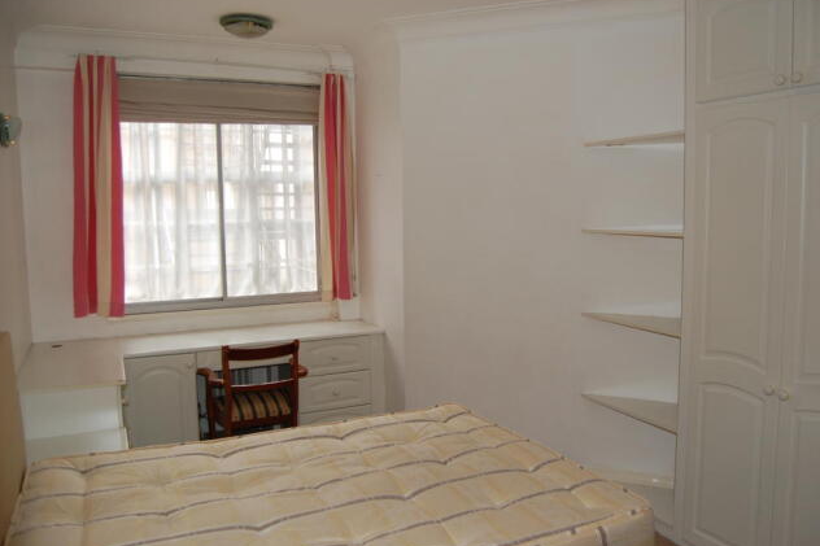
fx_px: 638
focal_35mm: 28
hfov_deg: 65.5
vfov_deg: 46.4
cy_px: 273
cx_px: 415
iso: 400
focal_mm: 18
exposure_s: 1/60
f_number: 3.5
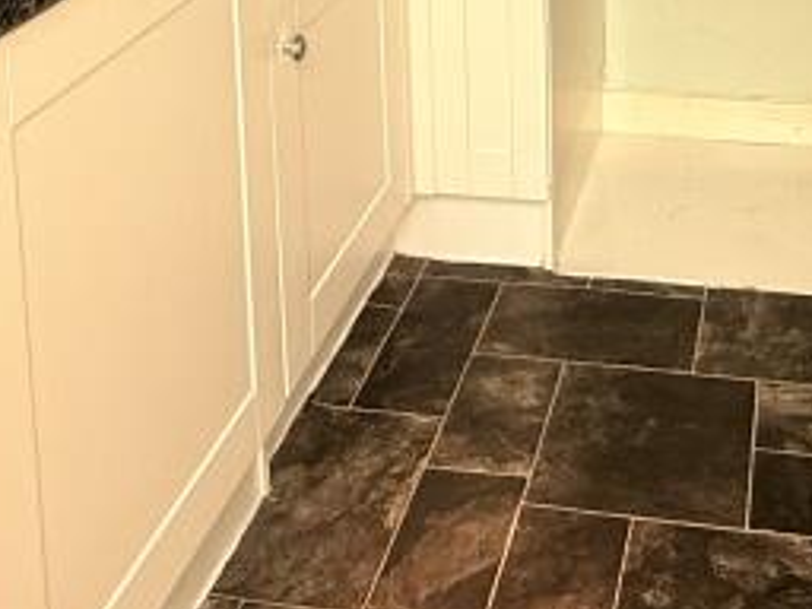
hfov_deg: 33.5
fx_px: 1314
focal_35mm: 56
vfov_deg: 22.0
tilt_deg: -8.0
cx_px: 628
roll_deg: -0.1
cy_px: -282
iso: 80
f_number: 2.2
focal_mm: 2.22
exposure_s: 1/99
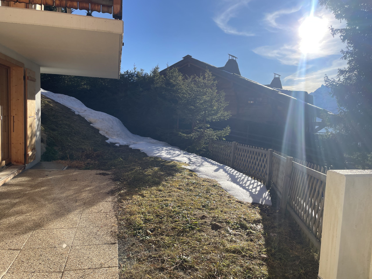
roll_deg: -1.4
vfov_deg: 53.1
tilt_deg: -4.9
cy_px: 140
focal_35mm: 26
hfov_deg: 67.3
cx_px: 186
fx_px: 279
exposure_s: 1/4132
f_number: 1.6
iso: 32
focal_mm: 4.2
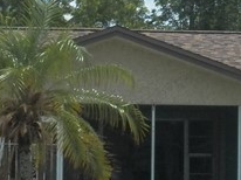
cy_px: 61
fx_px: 1384
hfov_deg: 9.9
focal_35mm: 199
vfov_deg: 7.4
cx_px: 225
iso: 125
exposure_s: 1/2000
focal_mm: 7.1
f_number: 4.5
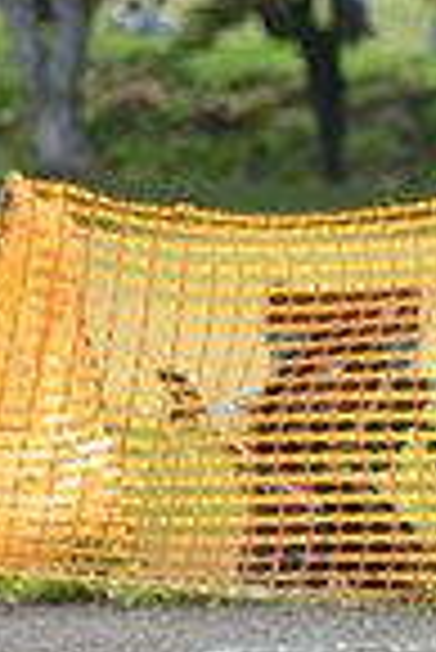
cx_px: 728
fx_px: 14026
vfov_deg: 2.7
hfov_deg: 1.8
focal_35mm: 774
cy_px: 447
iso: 360
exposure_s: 1/2000
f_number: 4
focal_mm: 140
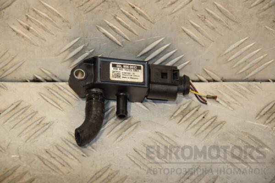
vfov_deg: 8.7
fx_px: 1203
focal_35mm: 158
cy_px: 92
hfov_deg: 13.0
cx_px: 138
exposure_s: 1/200
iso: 800
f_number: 7.1
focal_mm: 105
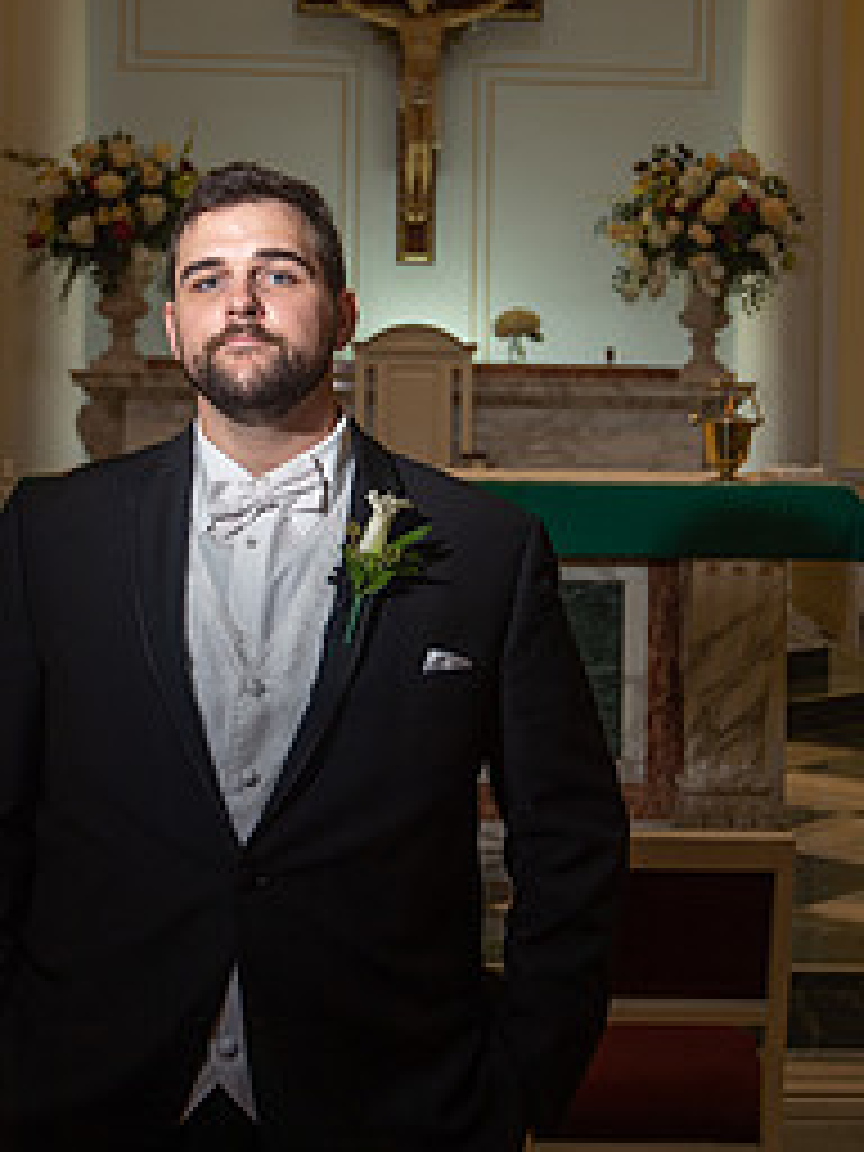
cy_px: 410
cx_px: 493
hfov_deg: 24.8
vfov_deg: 32.5
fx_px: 1963
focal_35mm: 59
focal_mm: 35
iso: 200
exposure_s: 1/125
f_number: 4
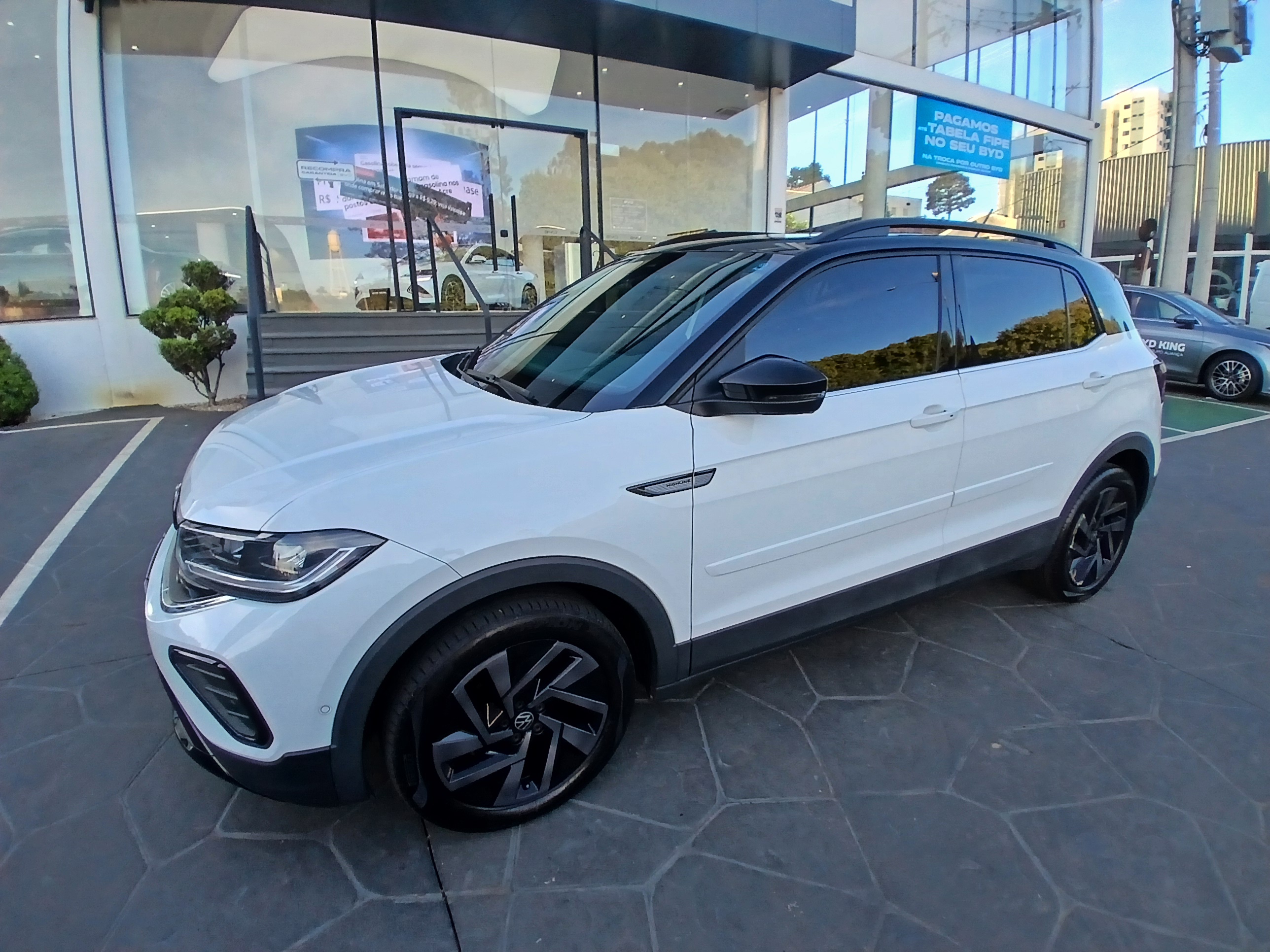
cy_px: 476
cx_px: 635
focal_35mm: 17
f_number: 2.2
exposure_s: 1/155
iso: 50
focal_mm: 1.4
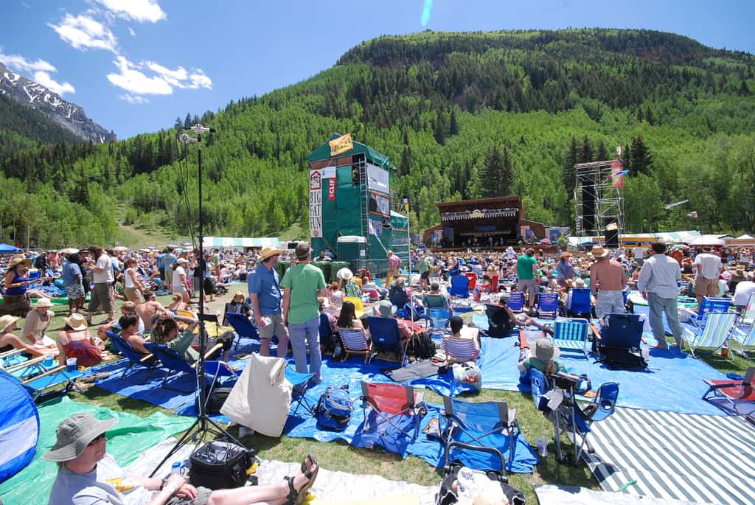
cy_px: 252
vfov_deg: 77.5
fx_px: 315
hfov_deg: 100.3
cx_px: 378
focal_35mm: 15
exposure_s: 1/250
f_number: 10
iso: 320
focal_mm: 10
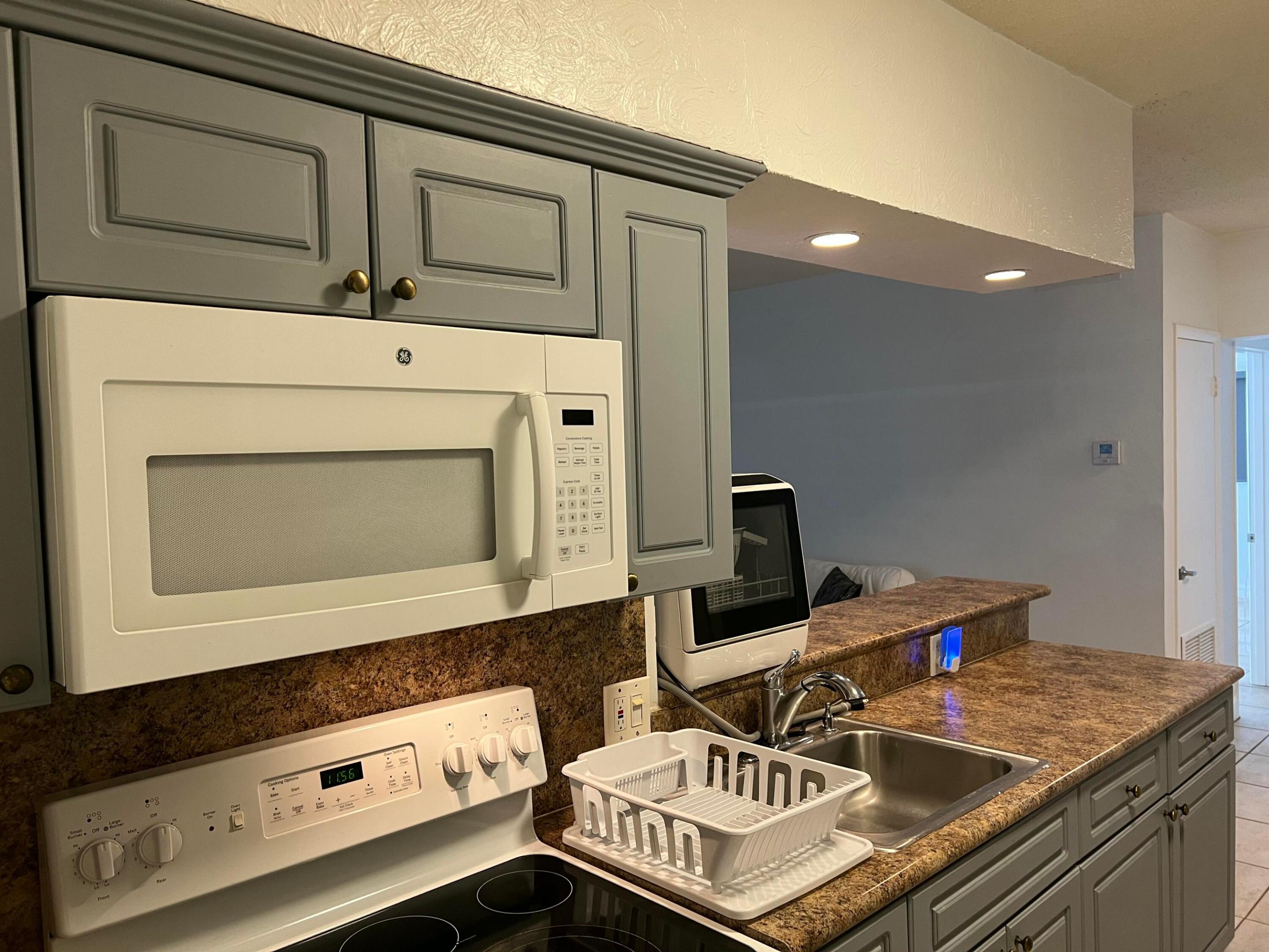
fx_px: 953
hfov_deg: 67.3
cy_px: 476
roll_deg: +2.4
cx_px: 634
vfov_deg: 53.1
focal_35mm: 26
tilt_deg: -3.3
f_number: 1.5
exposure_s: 1/60
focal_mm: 5.7
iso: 100
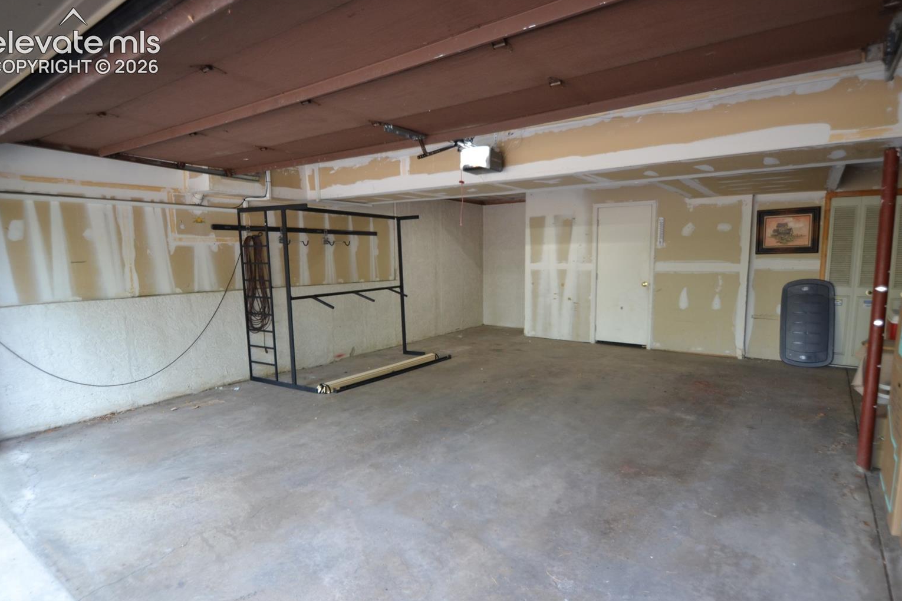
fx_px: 458
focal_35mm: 18
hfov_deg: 89.2
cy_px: 309
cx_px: 456
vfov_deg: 66.6
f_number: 4
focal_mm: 11.5
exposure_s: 1/60
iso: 400
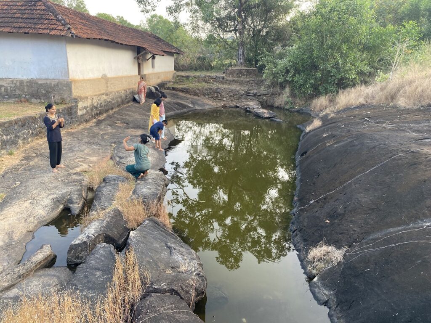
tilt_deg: -16.1
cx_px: 216
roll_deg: -1.2
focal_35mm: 26
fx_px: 324
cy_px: 162
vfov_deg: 53.1
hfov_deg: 67.3
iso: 80
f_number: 1.8
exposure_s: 1/121
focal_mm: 4.25
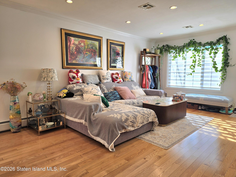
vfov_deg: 58.9
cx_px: 118
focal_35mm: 23
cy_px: 88
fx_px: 157
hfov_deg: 73.9
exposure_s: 1/120
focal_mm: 6.25
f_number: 1.7
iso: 12
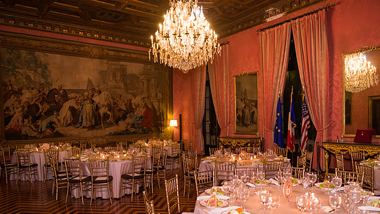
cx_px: 193
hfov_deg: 69.8
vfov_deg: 42.6
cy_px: 133
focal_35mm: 27
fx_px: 272
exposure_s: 1/60
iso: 1000
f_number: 3.2
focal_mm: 24
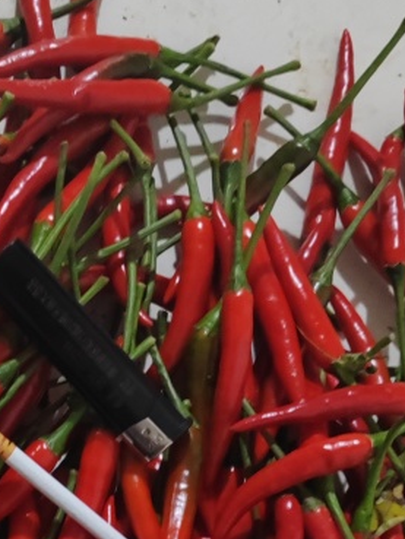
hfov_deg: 18.6
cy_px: 560
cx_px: 50
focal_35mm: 78
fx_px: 1216
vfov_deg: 23.8
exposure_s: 1/25
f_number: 1.9
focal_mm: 5.52
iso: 1600
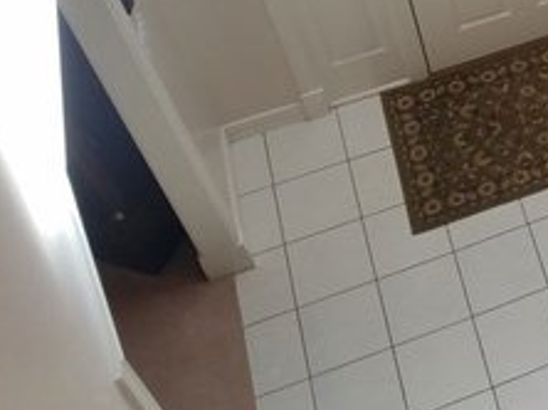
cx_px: 778
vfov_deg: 18.3
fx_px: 1186
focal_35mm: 75
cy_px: -114
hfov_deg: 22.3
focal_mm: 4.2
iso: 50
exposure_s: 1/202
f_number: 1.7
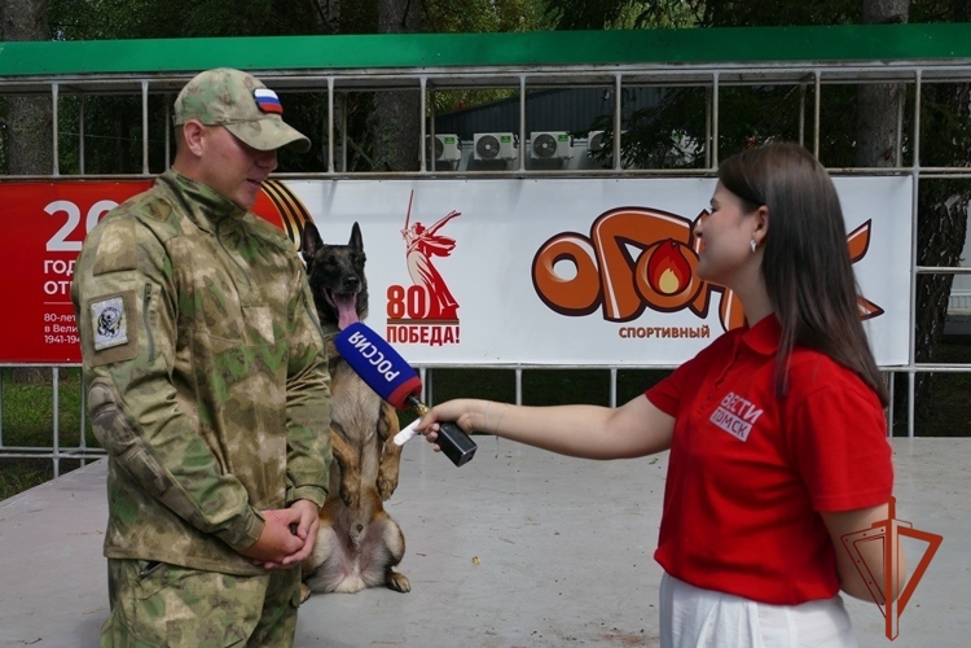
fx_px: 1160
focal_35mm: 43
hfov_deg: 45.4
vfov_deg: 31.2
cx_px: 486
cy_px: 324
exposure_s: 1/1600
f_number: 3.2
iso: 125
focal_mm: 15.51
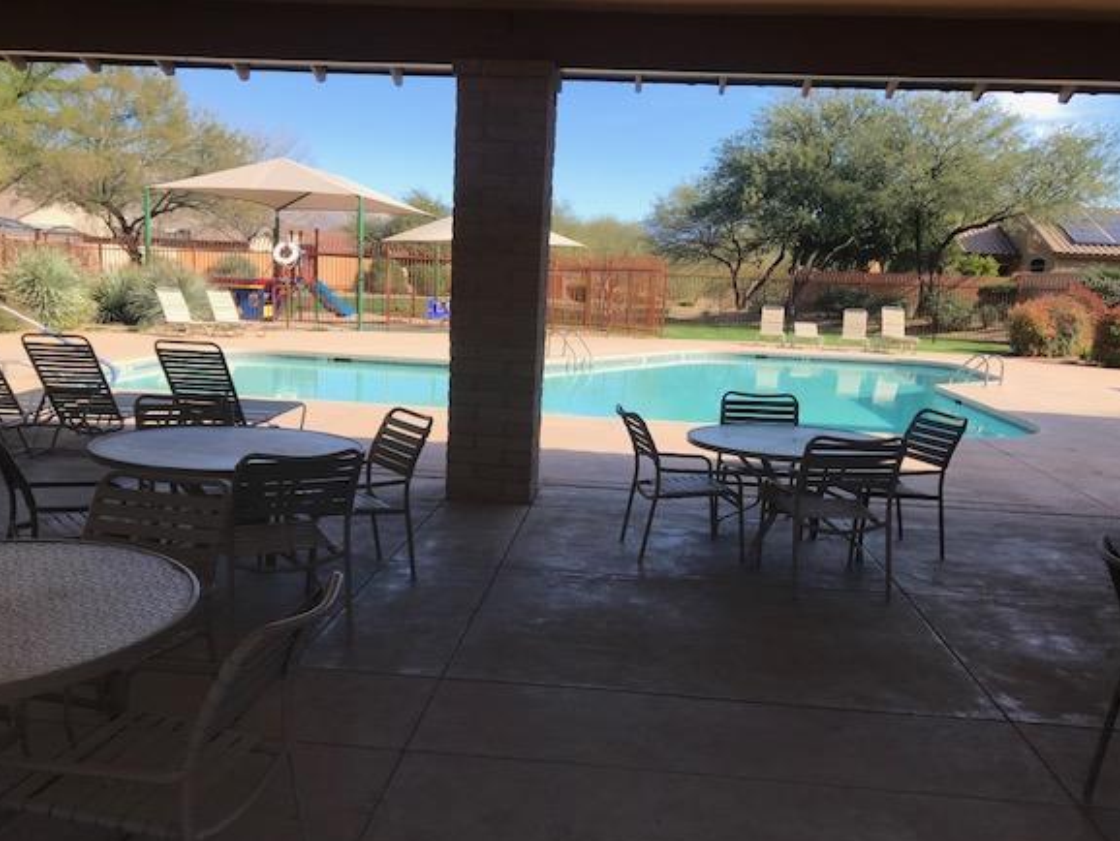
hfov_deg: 58.3
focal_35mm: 31
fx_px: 1003
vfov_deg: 45.4
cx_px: 544
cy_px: 463
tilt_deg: -9.3
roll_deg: -3.0
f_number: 1.8
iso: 20
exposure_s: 1/1100
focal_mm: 3.99
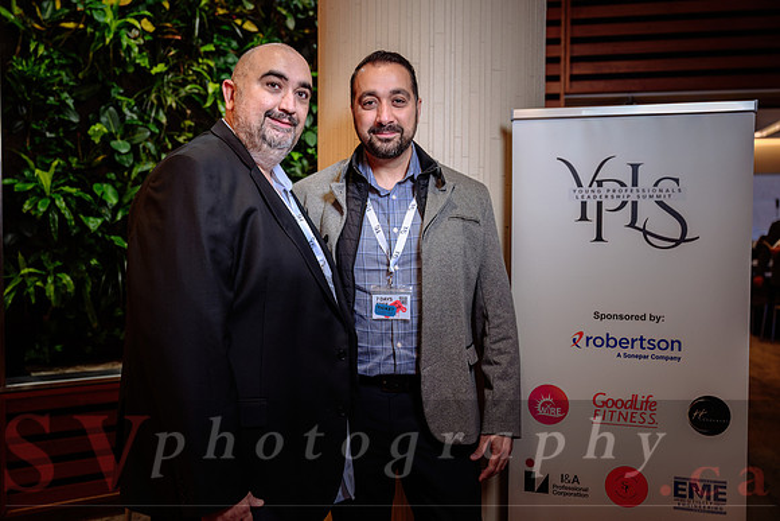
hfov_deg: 53.1
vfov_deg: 36.9
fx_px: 780
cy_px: 260
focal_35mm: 36
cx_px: 390
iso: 1000
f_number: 3.5
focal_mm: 36
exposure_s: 1/100
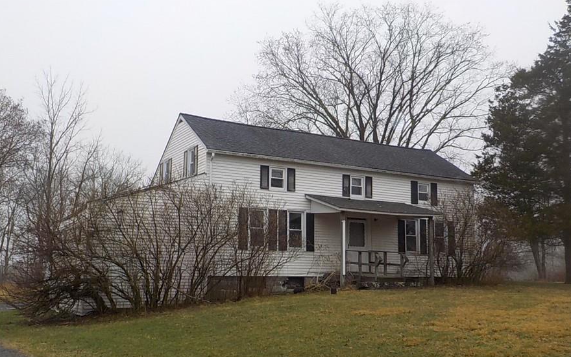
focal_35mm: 37
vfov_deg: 34.3
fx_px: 576
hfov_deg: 52.7
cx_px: 299
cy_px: 214
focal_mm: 4.1
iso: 125
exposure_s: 1/200
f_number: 3.3
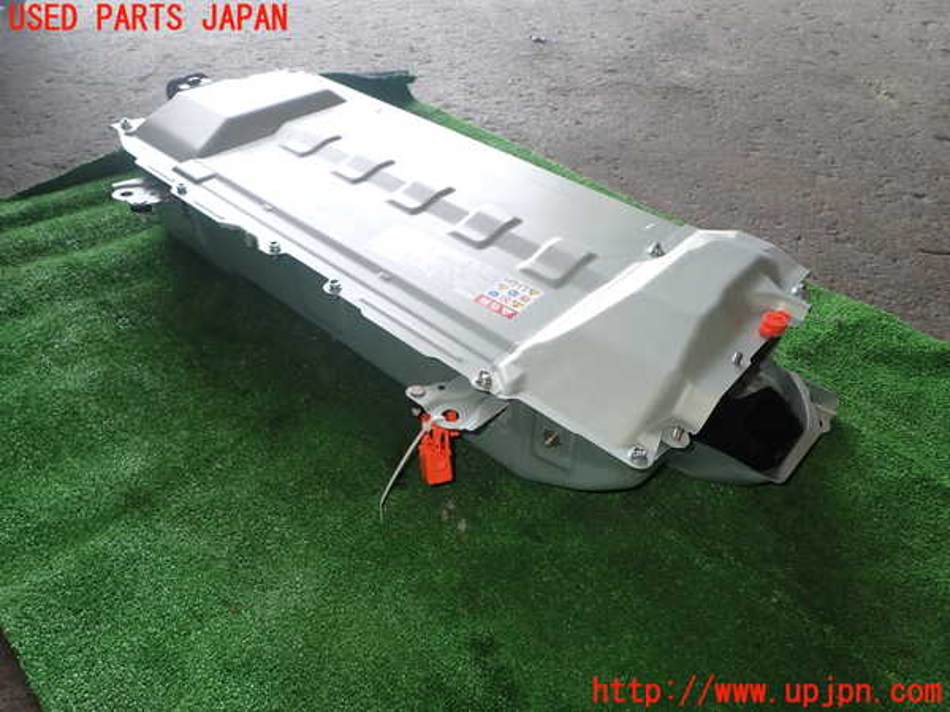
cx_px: 475
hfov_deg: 69.4
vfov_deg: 54.9
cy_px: 356
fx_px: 686
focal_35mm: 25
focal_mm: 4.5
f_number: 2.8
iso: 100
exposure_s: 1/80
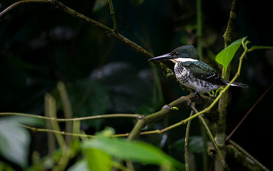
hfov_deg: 2.8
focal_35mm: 744
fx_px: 5537
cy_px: 56
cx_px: 181
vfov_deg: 1.8
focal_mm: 550
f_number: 5.6
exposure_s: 1/400
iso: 1600
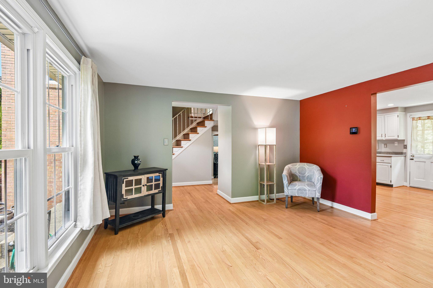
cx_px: 216
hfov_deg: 96.7
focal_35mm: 16
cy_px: 144
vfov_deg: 73.7
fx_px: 192
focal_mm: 16
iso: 400
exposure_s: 1/13
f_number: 8
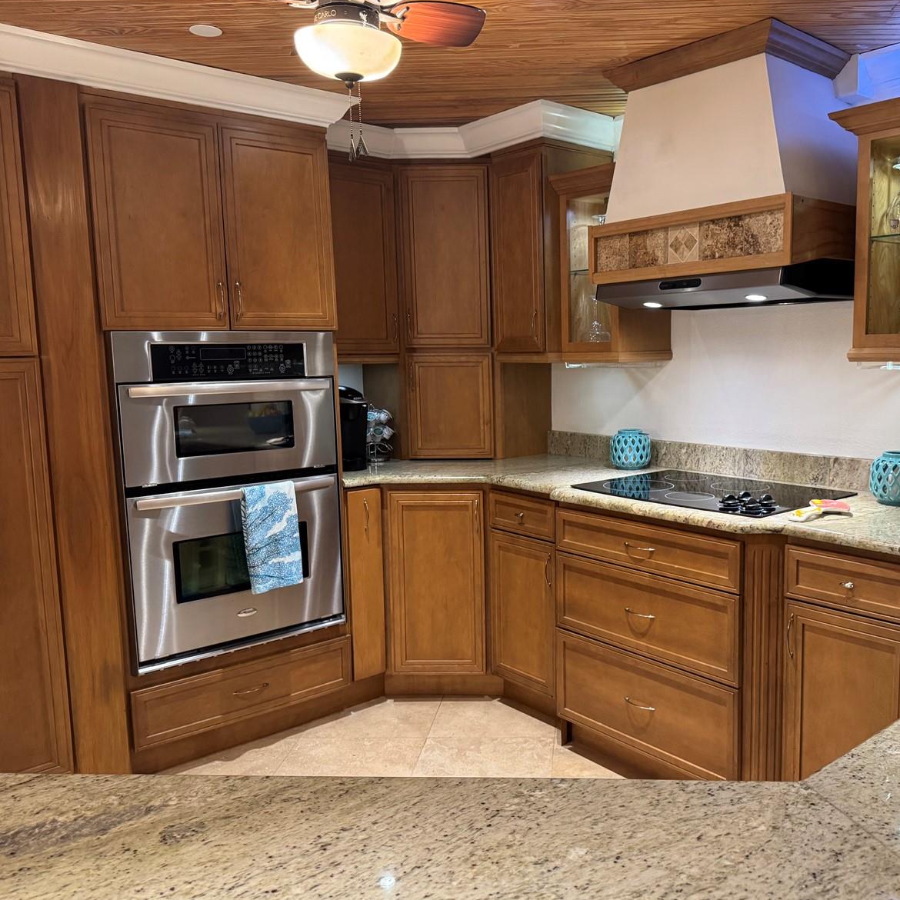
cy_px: 455
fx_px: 853
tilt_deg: -7.8
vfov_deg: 55.6
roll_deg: +1.3
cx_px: 554
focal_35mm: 29
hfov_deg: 55.1
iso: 400
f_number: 1.78
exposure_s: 1/60
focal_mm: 6.76
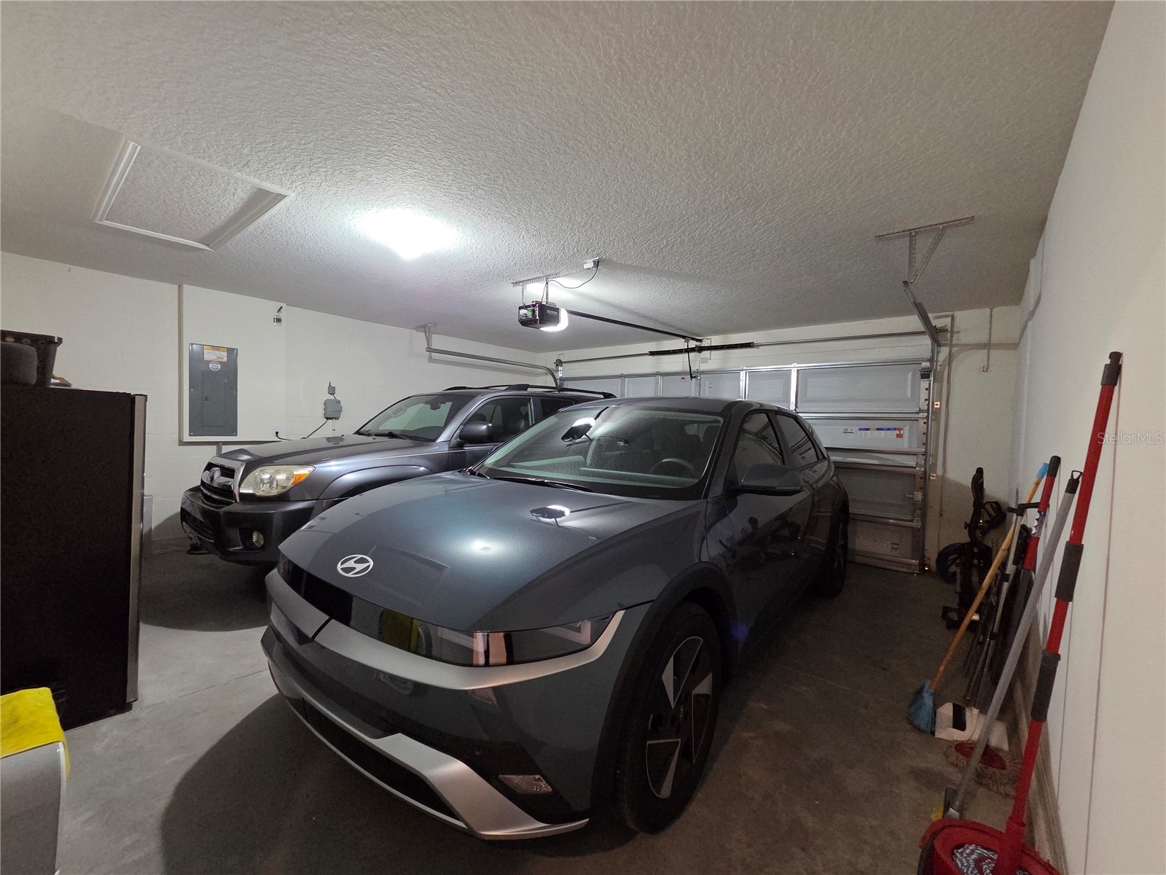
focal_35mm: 13
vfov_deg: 89.9
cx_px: 583
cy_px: 438
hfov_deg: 106.2
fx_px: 438
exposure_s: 1/60
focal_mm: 2.2
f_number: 2.2
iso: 1250
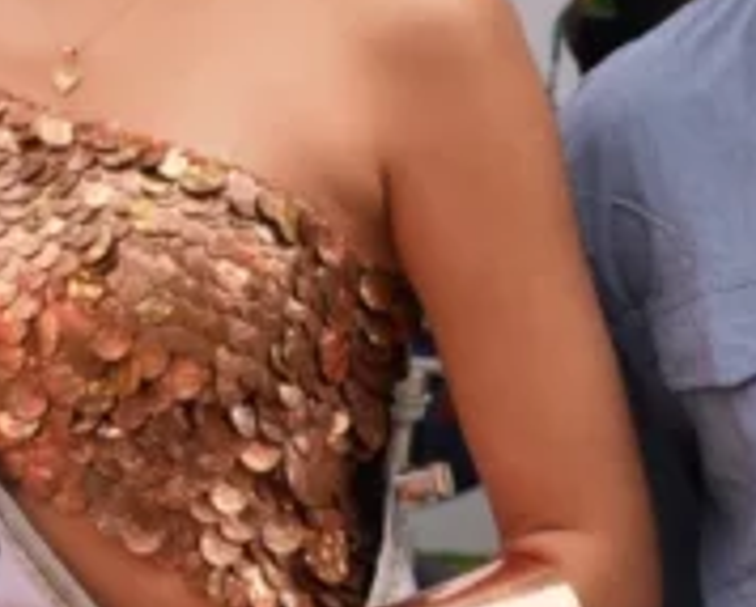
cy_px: 263
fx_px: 5670
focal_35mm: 253
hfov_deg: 7.5
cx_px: -289
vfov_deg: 6.1
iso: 100
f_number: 8
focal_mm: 47
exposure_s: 1/80
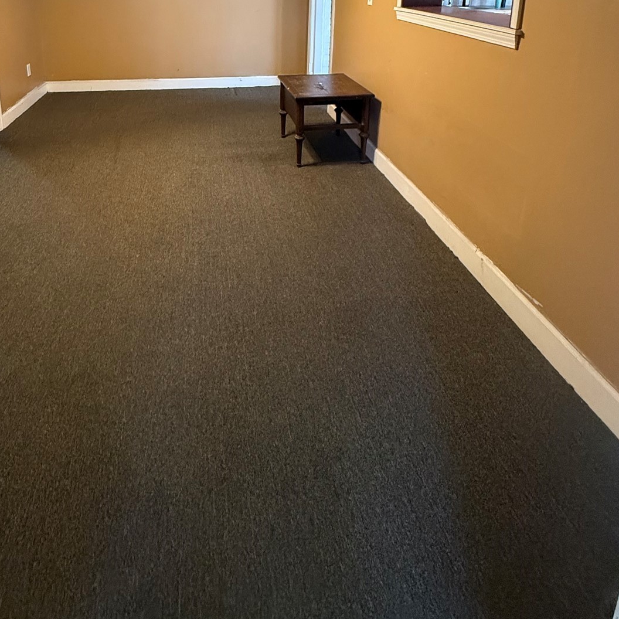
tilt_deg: -12.9
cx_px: 230
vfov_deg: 57.9
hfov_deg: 64.0
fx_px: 486
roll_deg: +0.1
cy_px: 90
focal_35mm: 24
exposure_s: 1/60
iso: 640
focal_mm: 2.22
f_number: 2.2
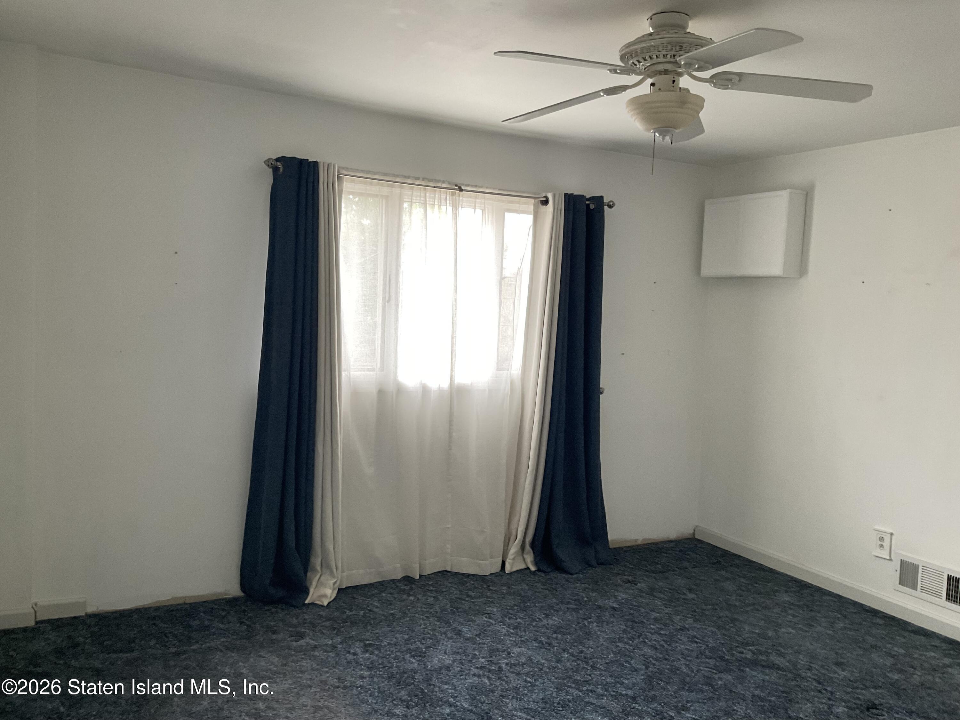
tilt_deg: -3.8
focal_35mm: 29
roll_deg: -2.4
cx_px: 480
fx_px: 804
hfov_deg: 61.7
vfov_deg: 48.2
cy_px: 360
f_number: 1.8
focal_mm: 3
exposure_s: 1/60
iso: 100
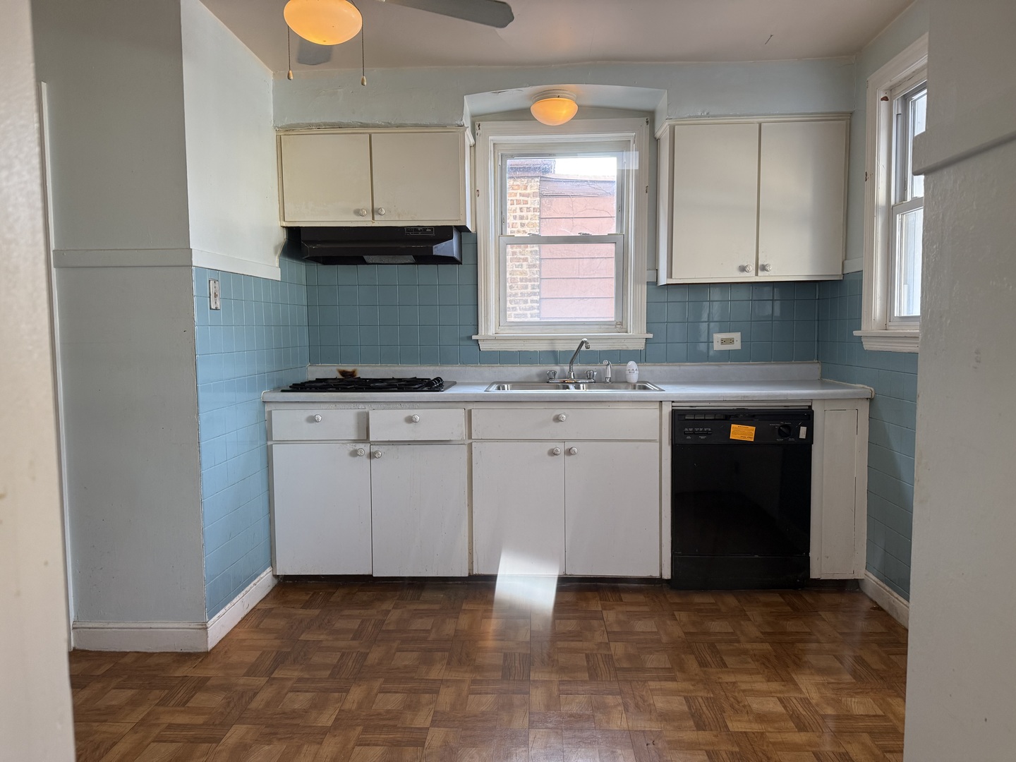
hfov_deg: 71.6
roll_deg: +0.5
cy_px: 381
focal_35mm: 24
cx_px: 508
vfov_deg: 56.8
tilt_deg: -4.6
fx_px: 704
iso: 200
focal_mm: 6.76
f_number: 1.78
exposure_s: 1/120
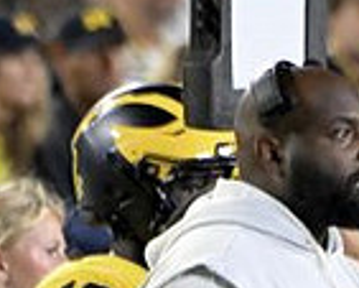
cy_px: 427
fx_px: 24571
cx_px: 382
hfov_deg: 0.8
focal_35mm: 2311
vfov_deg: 0.7
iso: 6400
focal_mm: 400
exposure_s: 1/800
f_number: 5.6
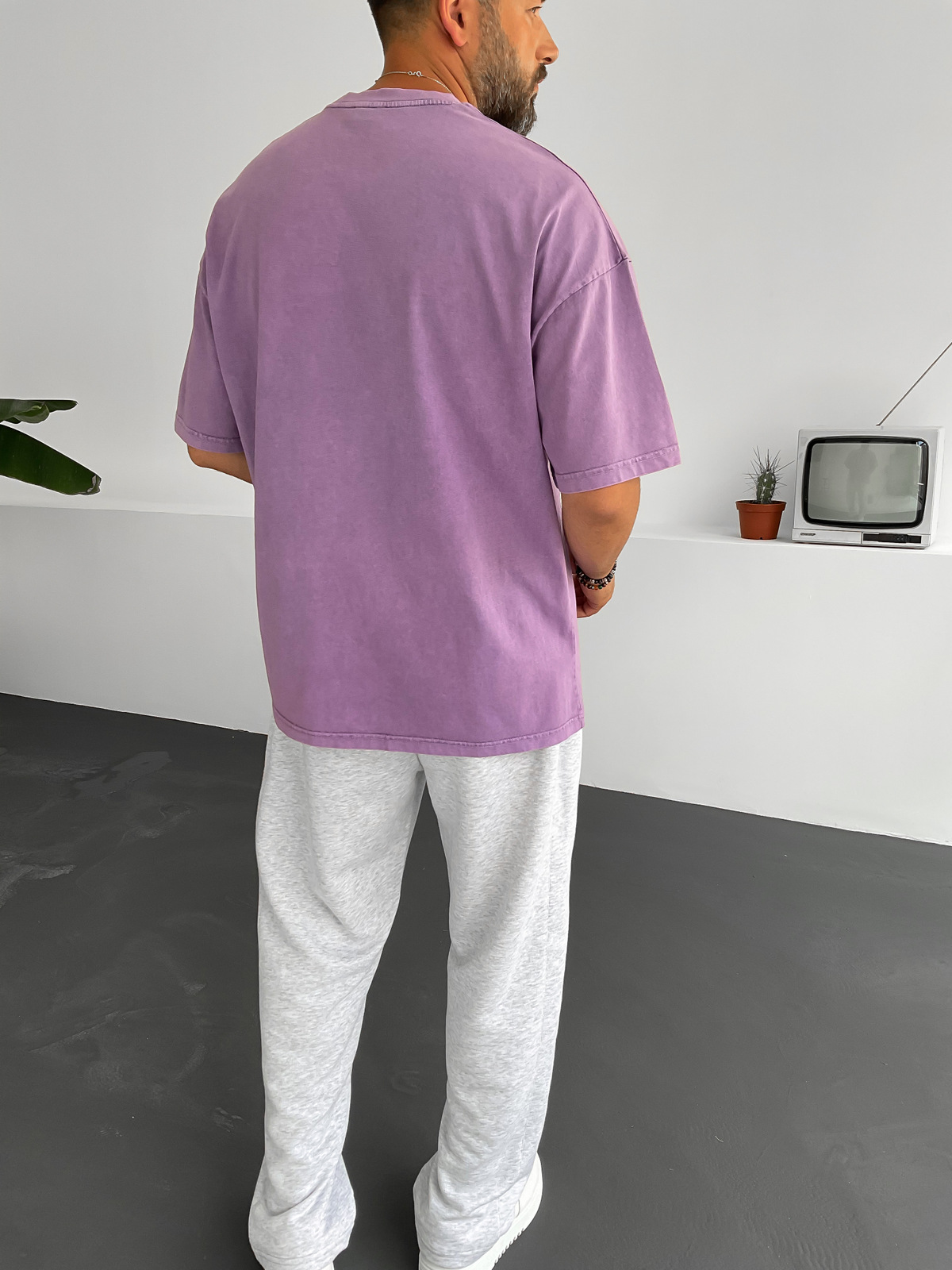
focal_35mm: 29
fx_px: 1063
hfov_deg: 48.2
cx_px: 476
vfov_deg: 61.7
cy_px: 635
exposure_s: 1/120
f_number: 1.8
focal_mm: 3
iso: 25
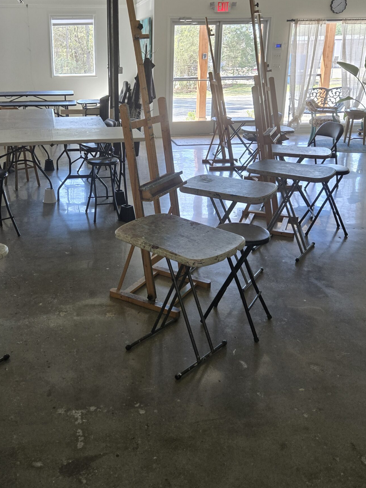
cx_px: 110
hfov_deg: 41.0
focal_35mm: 34
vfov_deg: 53.4
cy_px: 186
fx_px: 479
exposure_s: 1/180
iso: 200
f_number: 1.8
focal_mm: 5.4
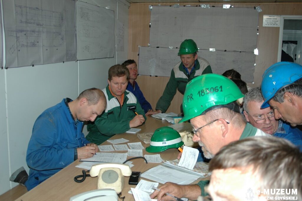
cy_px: 100
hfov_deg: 51.3
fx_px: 314
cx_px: 151
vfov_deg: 35.4
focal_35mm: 38
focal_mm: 25
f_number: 4
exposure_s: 1/250
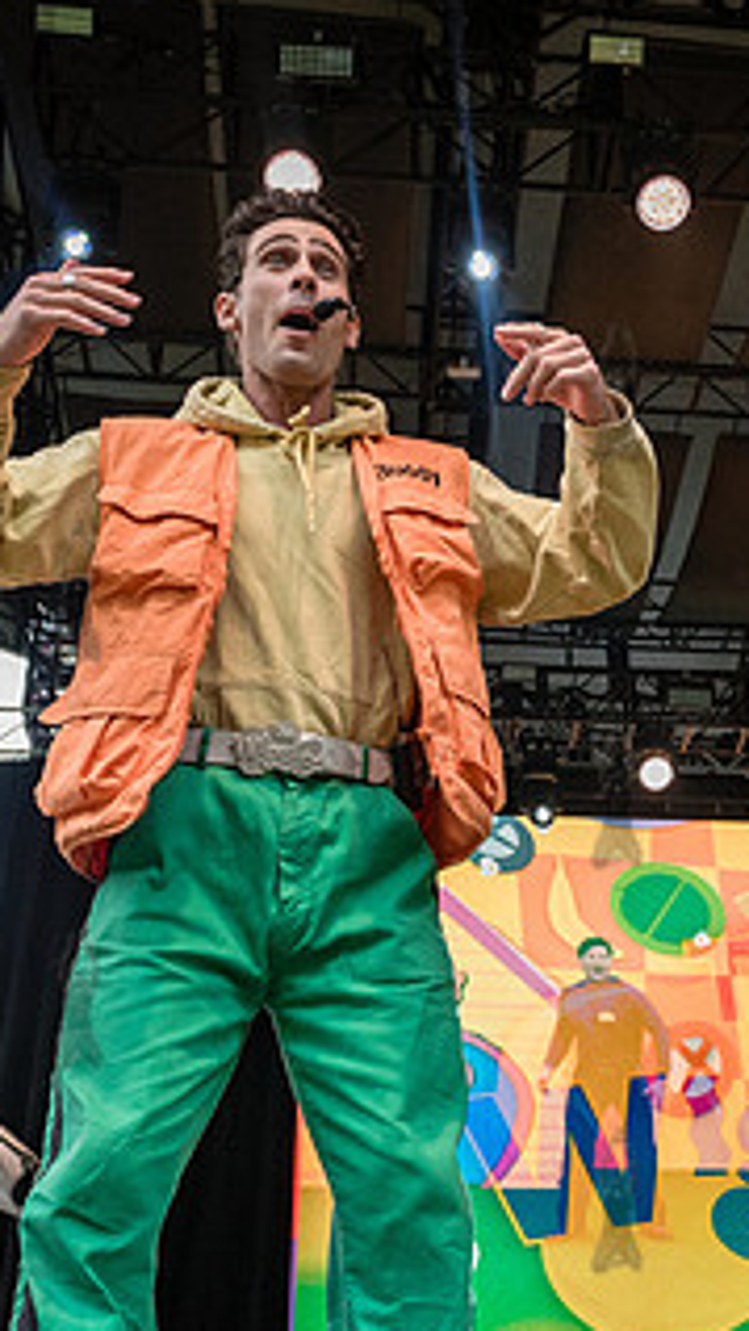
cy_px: 791
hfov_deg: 24.2
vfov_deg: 41.9
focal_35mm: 49
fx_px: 1729
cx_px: 569
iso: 2000
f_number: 4.5
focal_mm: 24
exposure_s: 1/1250
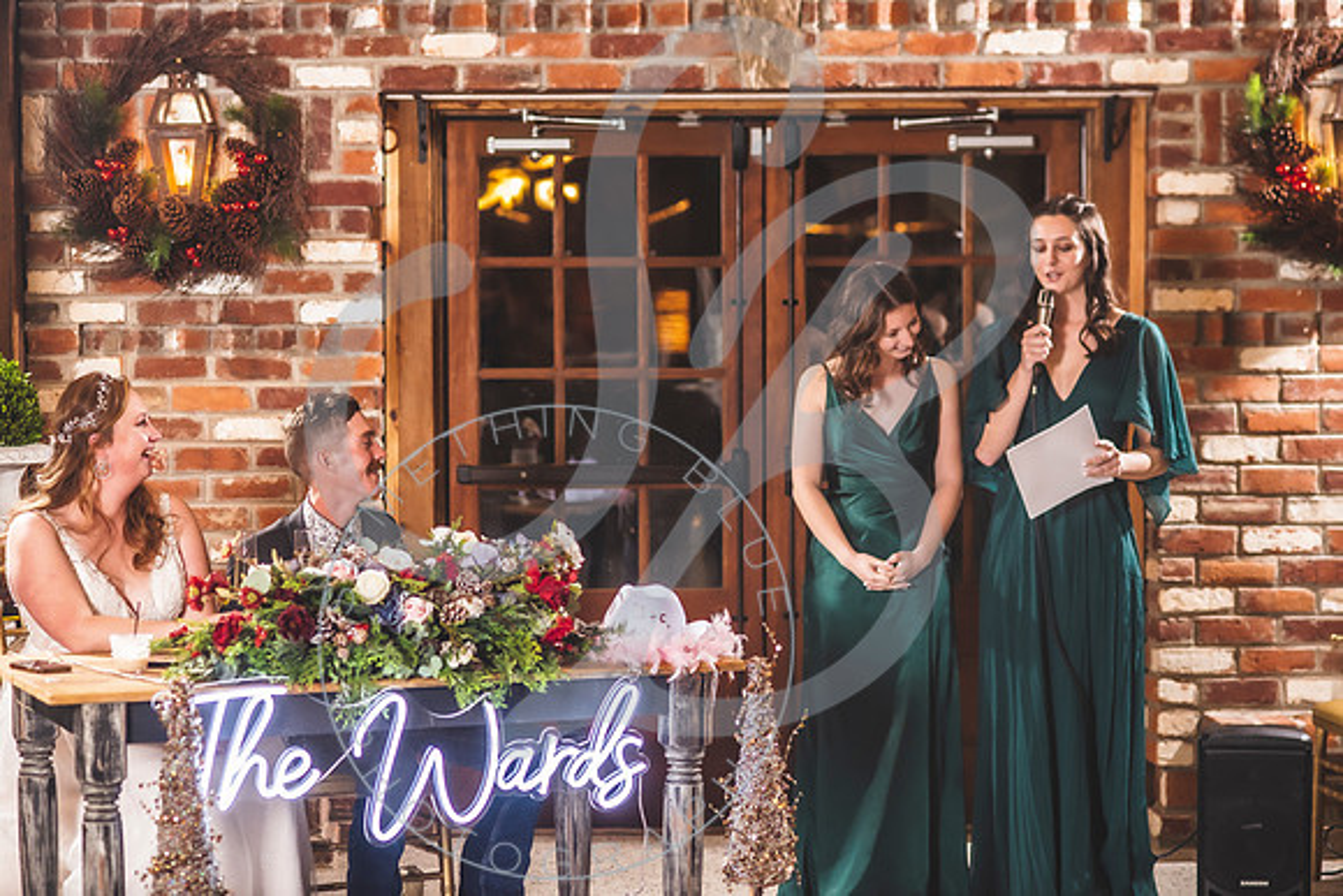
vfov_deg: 16.1
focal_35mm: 85
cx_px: 672
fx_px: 3172
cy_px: 448
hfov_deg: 23.9
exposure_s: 1/200
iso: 1250
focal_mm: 85
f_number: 2.8
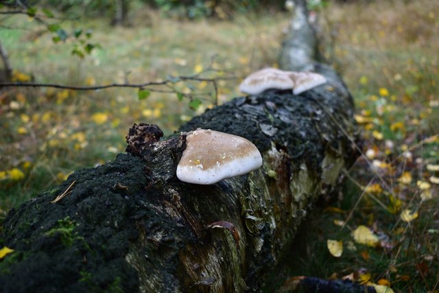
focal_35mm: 60
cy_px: 146
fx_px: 732
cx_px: 220
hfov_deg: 33.4
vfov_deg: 22.6
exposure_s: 1/100
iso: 320
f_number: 4.8
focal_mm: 40
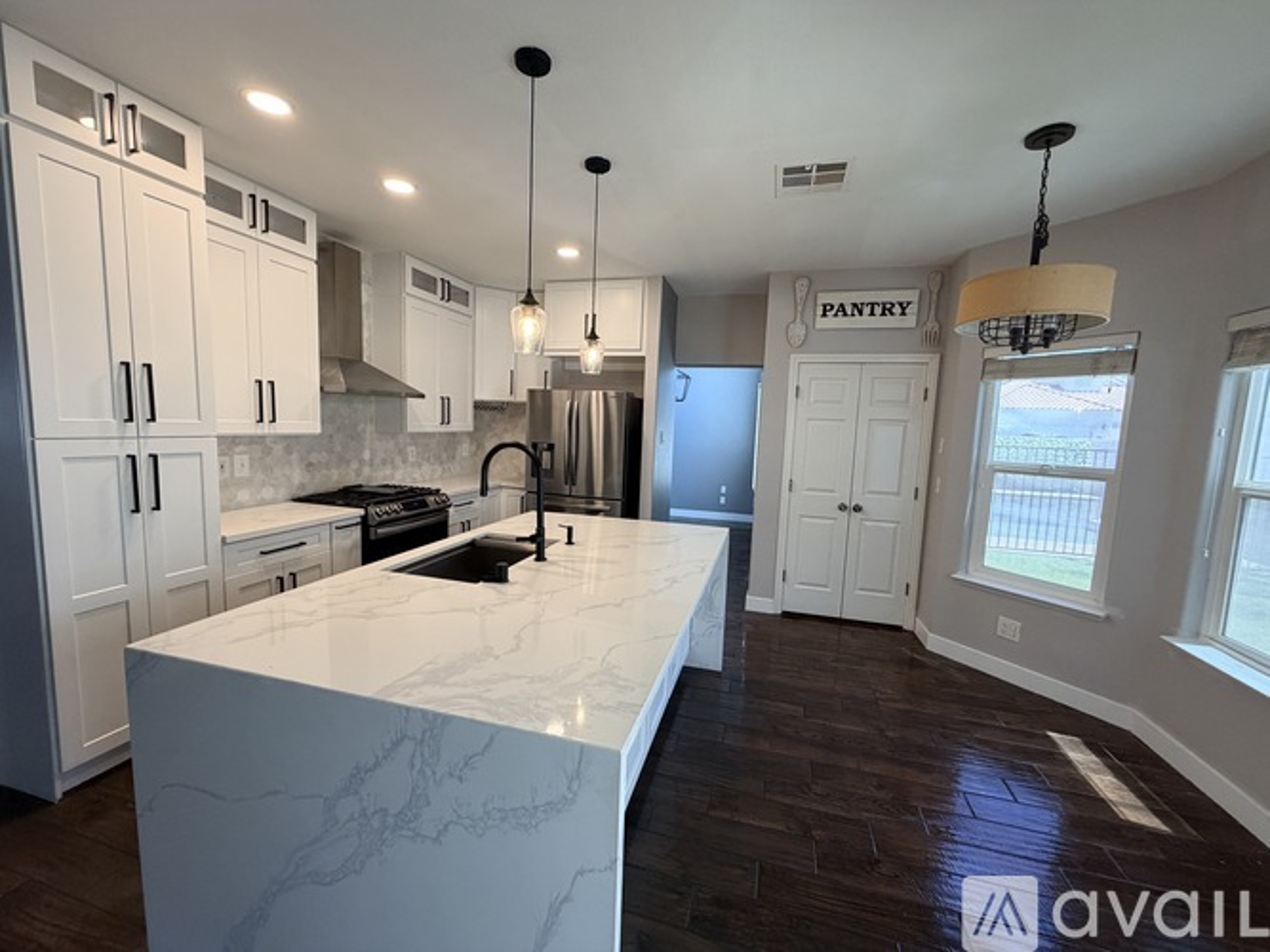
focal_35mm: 14
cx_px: 635
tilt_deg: -5.7
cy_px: 476
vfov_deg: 85.7
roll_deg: -1.4
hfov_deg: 102.1
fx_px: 514
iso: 250
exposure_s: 1/120
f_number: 2.2
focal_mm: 2.22
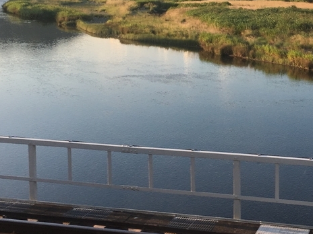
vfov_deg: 19.5
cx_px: 242
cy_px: 57
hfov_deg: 25.6
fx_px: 678
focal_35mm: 75
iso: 25
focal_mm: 4.15
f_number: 2.2
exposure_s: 1/519
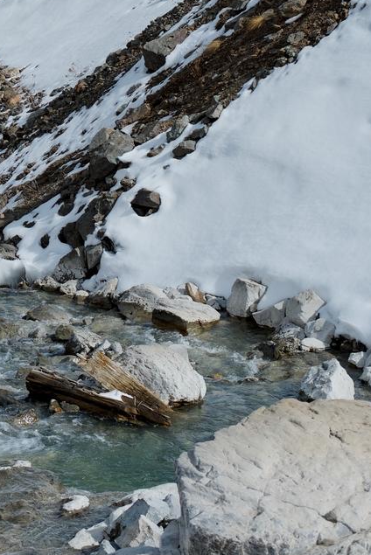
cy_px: -81
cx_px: -73
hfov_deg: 10.7
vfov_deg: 15.7
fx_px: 1945
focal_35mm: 126
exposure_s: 1/1000
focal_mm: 50
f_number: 5.6
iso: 100
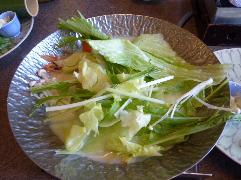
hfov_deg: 69.4
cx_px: 120
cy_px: 90
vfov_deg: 54.9
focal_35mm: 25
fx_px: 174
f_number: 3.3
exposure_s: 1/30
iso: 125
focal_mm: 4.1
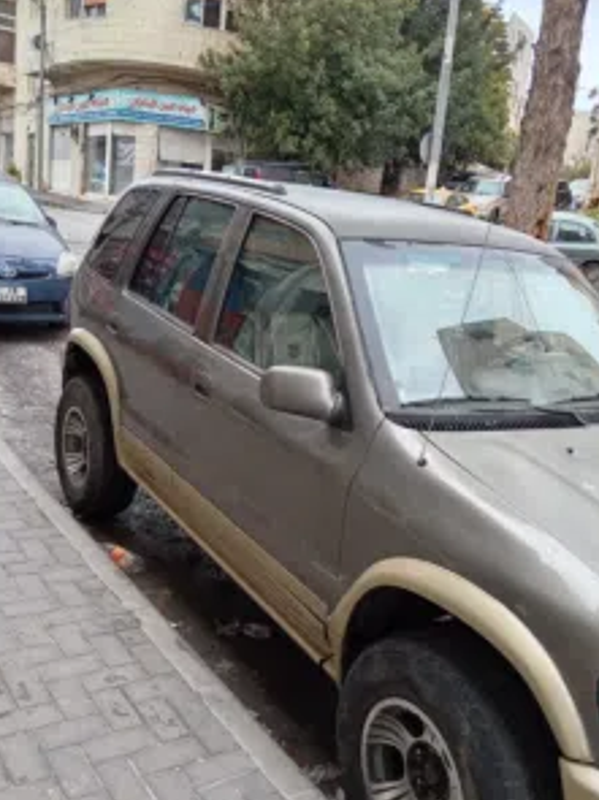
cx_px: 325
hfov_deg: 41.7
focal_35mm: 34
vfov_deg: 53.9
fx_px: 785
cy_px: 443
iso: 109
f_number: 1.8
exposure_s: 1/100
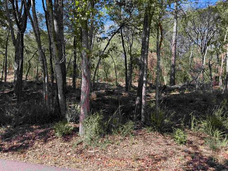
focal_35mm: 24
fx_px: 158
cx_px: 114
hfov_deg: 71.6
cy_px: 86
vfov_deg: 56.8
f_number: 1.78
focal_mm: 6.76
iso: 80
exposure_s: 1/593
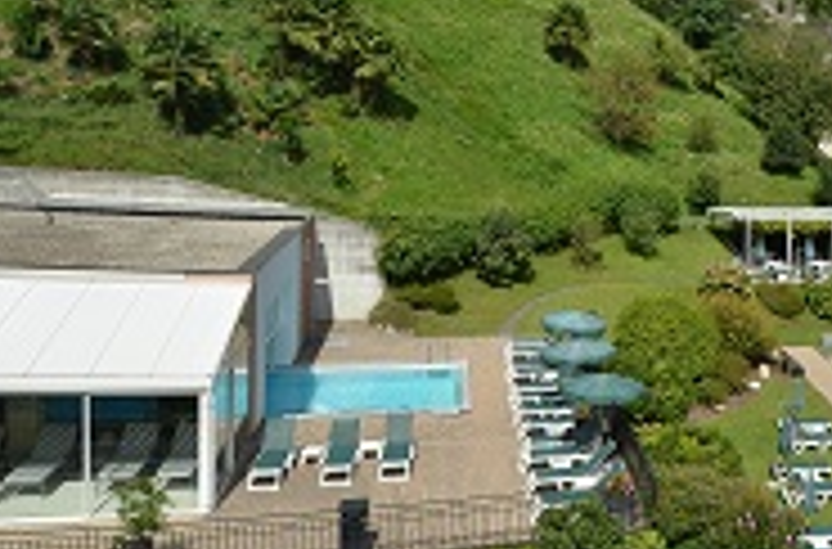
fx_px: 898
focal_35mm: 39
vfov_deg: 33.6
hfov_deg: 41.7
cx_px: 868
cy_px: 176
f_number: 11
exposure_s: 1/160
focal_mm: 12
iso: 200
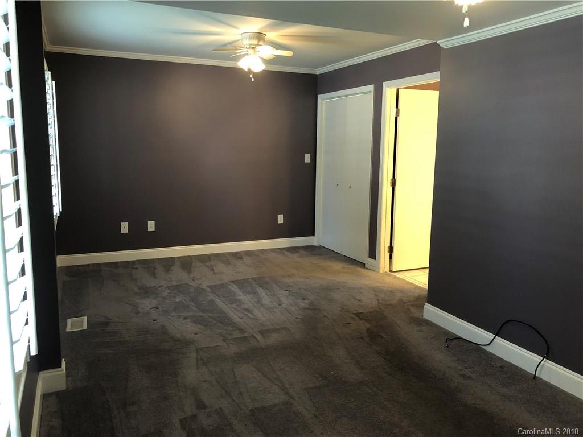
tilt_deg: -8.0
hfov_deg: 63.4
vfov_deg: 49.7
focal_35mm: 28
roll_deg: -0.6
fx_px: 472
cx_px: 292
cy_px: 218
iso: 64
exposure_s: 1/15
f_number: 1.8
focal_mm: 3.99
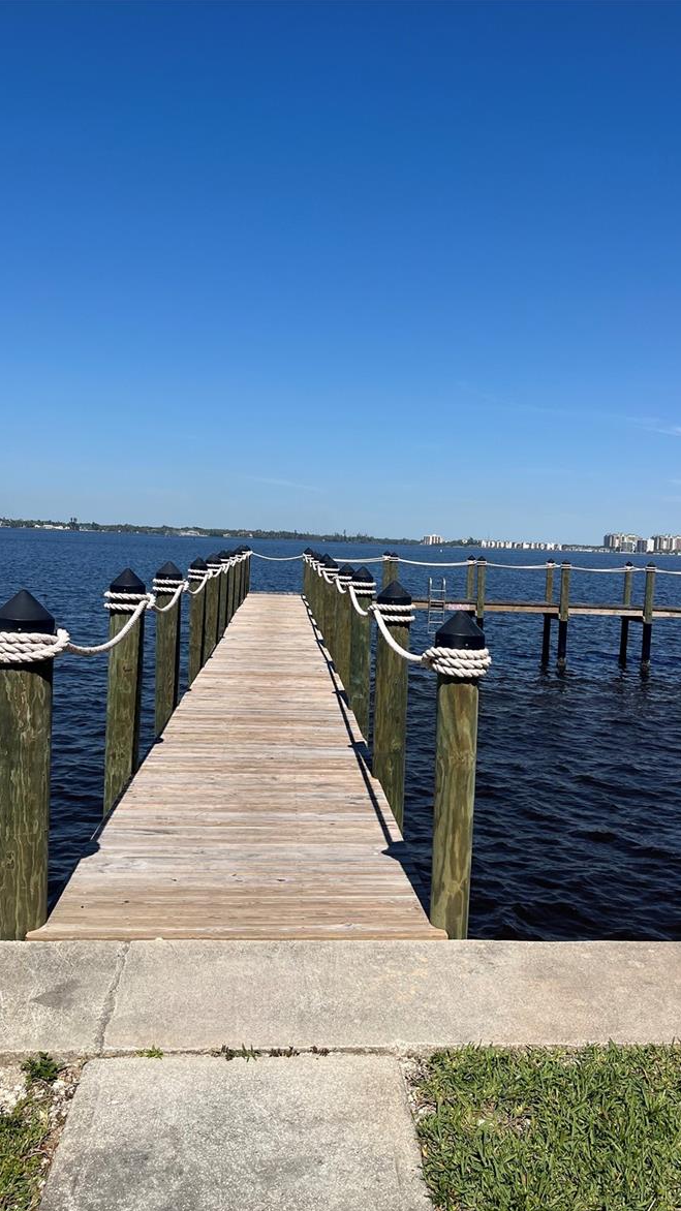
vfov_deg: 66.1
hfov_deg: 40.2
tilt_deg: -4.9
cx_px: 347
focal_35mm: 29
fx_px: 931
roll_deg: -1.5
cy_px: 619
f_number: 1.6
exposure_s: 1/5556
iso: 50
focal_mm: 5.1
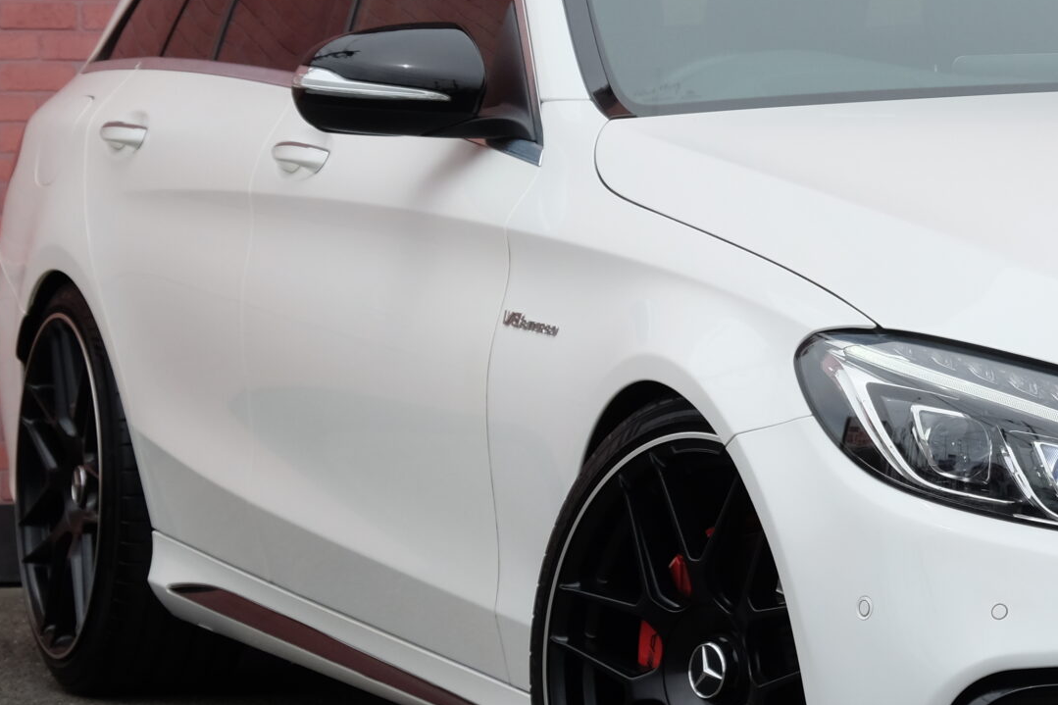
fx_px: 5788
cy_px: 359
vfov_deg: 7.0
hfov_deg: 10.3
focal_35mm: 197
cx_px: 1107
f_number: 9
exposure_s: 1/420
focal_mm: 55
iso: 400
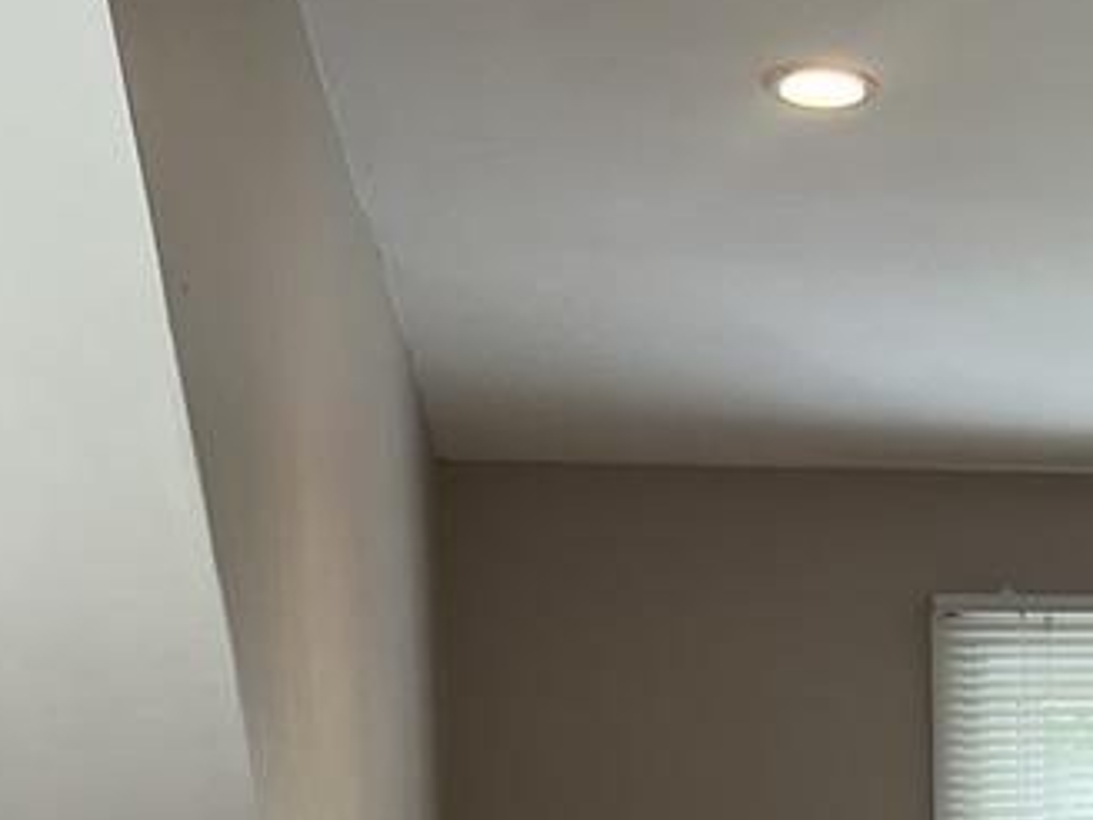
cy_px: 1243
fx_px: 3600
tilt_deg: -4.1
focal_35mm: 114
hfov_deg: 16.7
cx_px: 1203
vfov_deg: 12.3
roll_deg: +0.2
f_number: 1.6
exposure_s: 1/60
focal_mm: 5.1
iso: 64
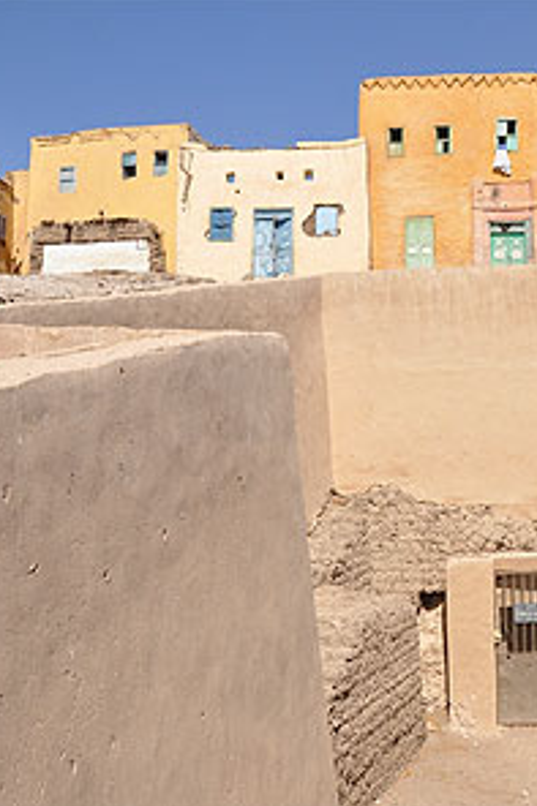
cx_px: 488
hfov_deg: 31.0
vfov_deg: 47.4
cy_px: 404
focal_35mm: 41
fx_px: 918
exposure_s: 1/400
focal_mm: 18
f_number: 10
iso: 200
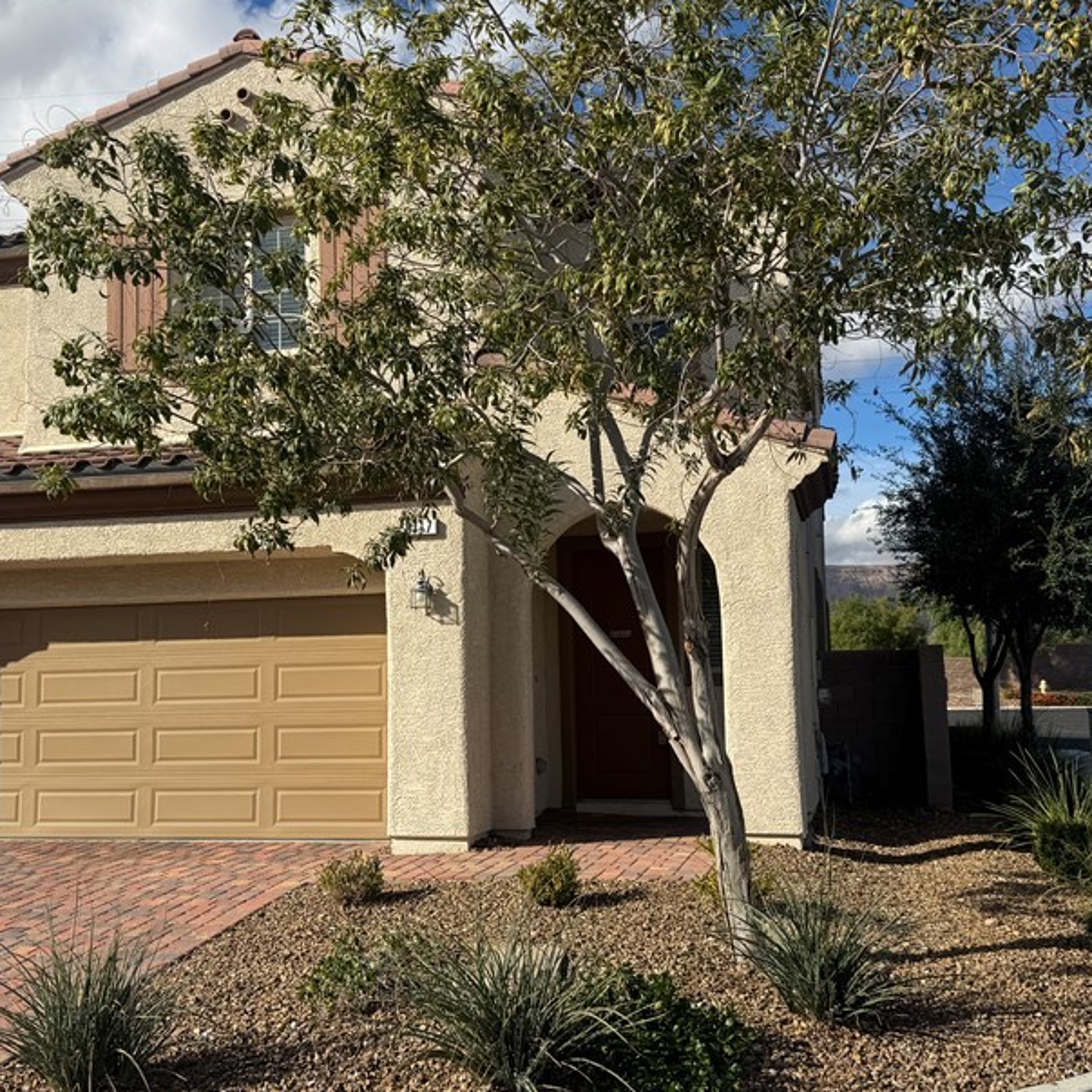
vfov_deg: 46.0
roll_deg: +1.0
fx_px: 1285
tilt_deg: +6.9
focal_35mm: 36
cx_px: 496
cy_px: 556
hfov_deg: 46.0
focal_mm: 6.76
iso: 80
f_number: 1.78
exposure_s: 1/4950
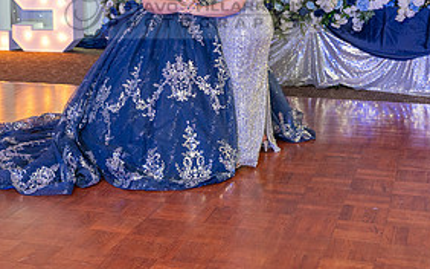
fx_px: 785
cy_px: 2
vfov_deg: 18.9
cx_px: 185
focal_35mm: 67
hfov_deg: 30.6
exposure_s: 1/200
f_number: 2.8
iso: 1250
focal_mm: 32
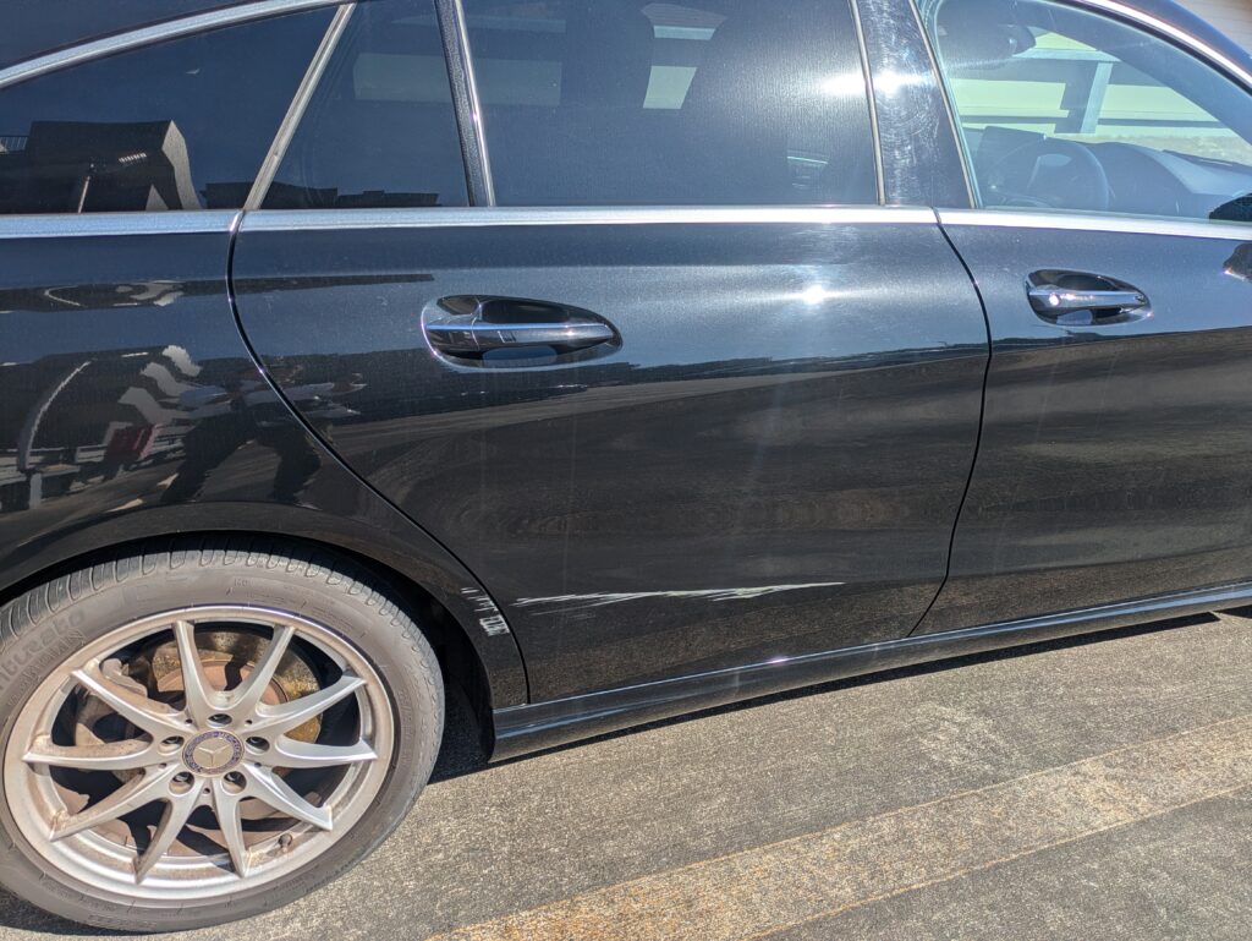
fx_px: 905
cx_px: 626
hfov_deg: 69.4
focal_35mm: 25
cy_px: 470
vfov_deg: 54.9
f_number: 1.89
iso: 45
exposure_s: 1/1869
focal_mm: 5.43
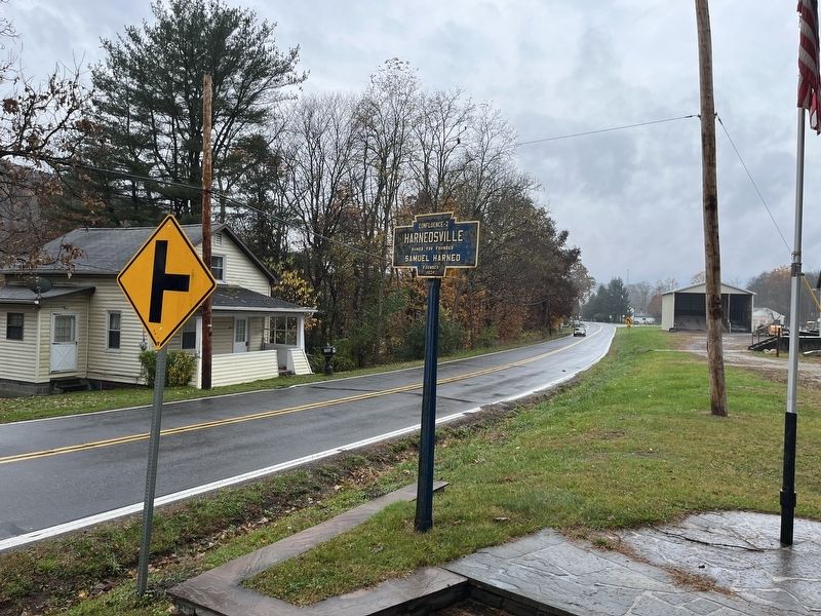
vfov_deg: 53.1
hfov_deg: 67.3
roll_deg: +0.6
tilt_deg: -1.1
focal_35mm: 26
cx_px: 410
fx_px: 617
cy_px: 308
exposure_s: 1/1441
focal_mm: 5.1
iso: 50
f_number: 1.6
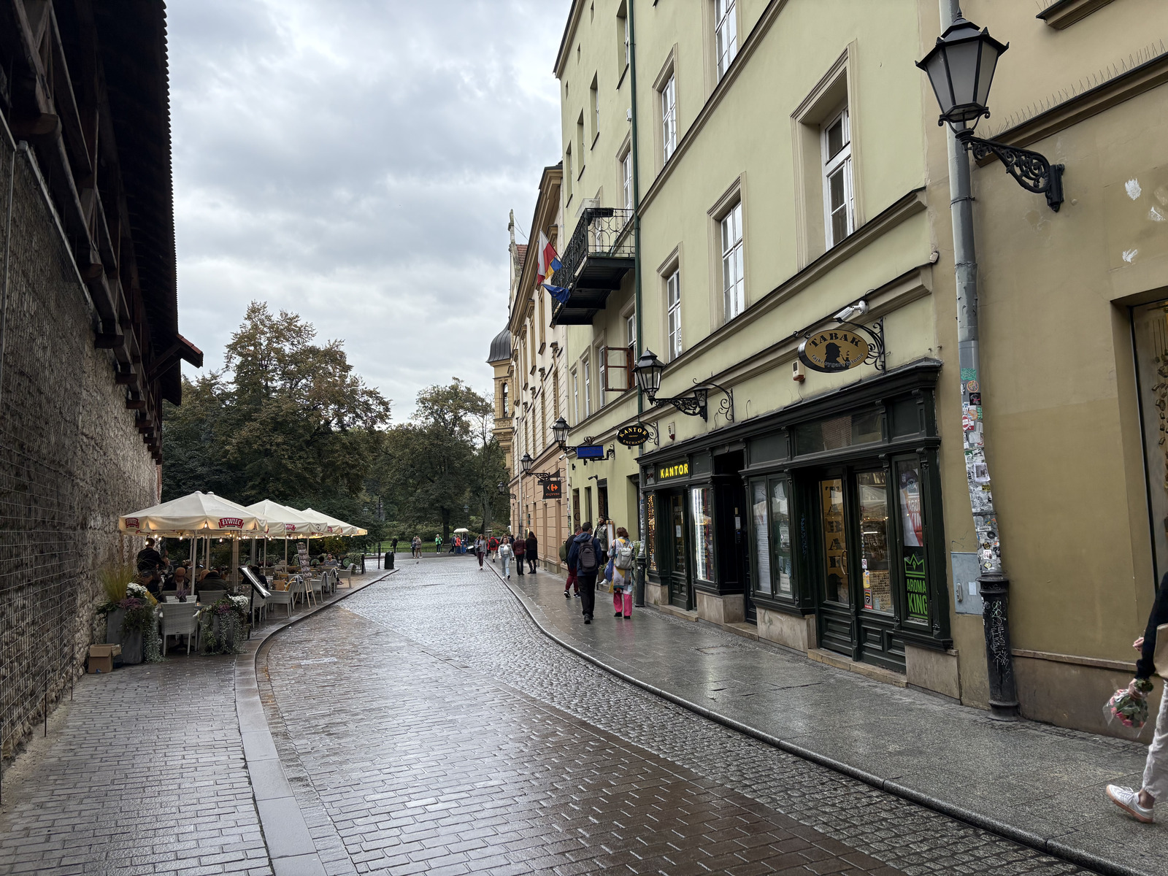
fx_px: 877
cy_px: 438
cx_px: 584
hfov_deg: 67.3
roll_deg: +1.9
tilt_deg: +5.7
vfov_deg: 53.1
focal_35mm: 26
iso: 80
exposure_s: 1/201
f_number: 1.6
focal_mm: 5.96
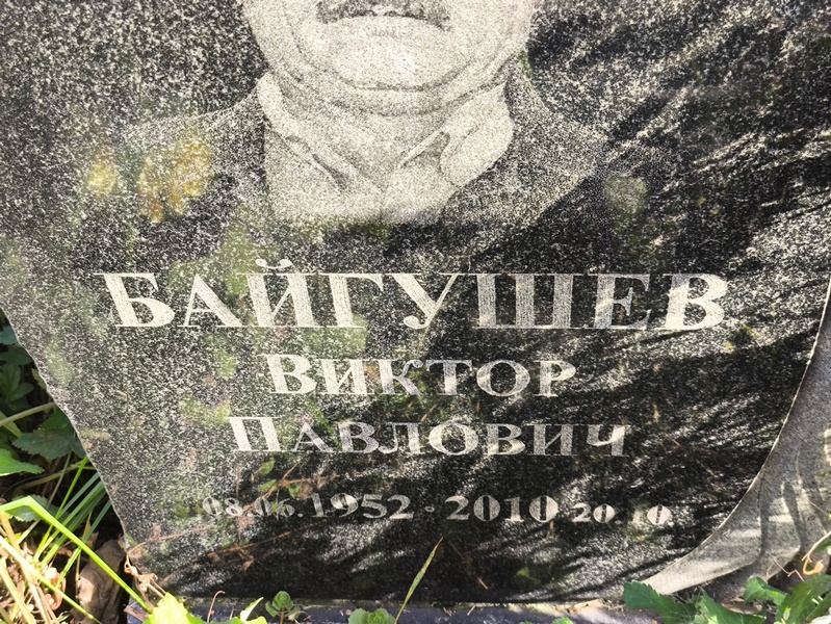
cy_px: 312
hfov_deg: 38.2
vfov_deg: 29.1
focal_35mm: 50
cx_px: 416
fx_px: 1201
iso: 50
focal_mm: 4.71
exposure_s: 1/146
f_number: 1.7
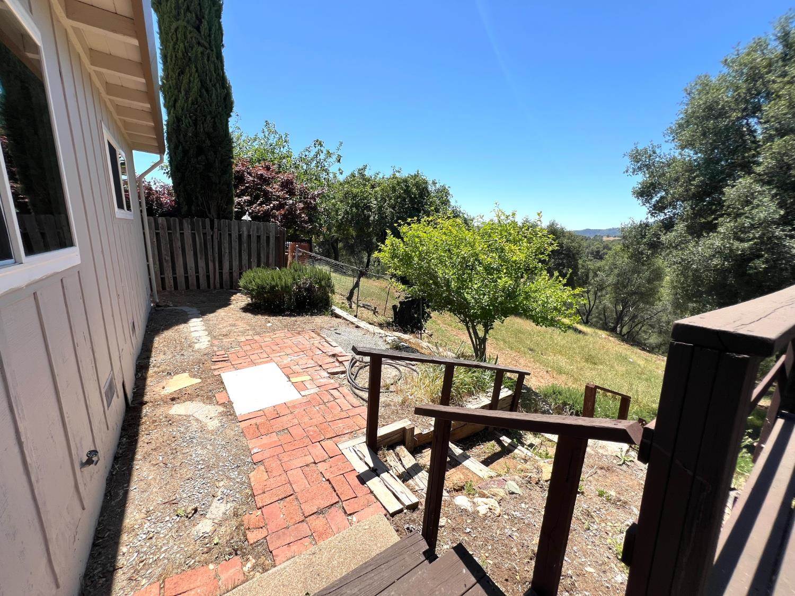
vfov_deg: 89.9
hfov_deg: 106.2
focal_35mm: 13
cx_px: 398
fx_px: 299
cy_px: 298
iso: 32
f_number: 1.8
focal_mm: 1.57
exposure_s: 1/1167
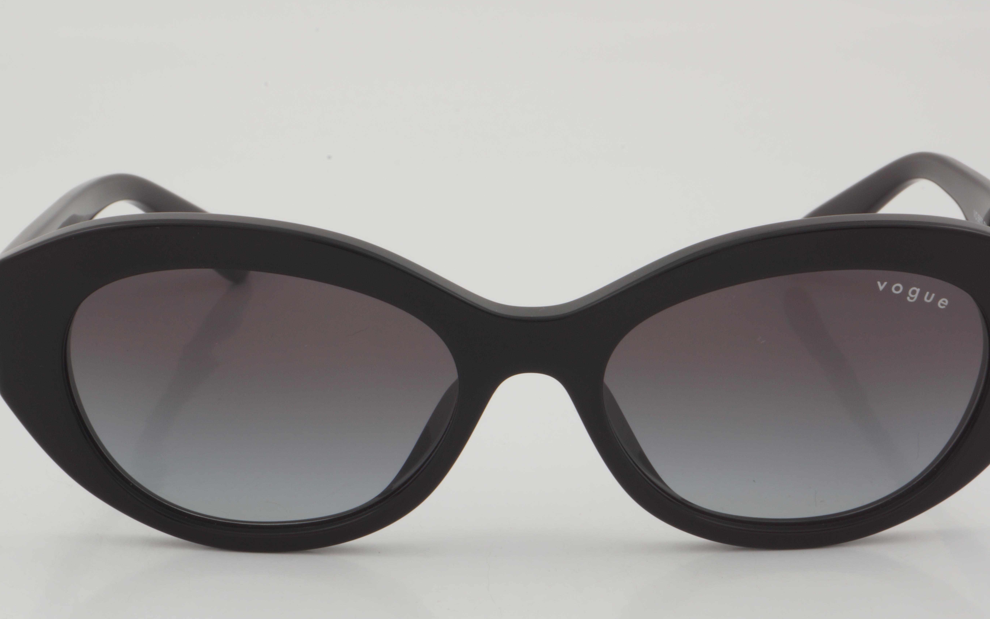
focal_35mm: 93
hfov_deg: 22.4
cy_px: 362
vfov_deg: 14.1
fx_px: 2497
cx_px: 529
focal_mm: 55
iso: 100
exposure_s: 1/3
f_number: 32
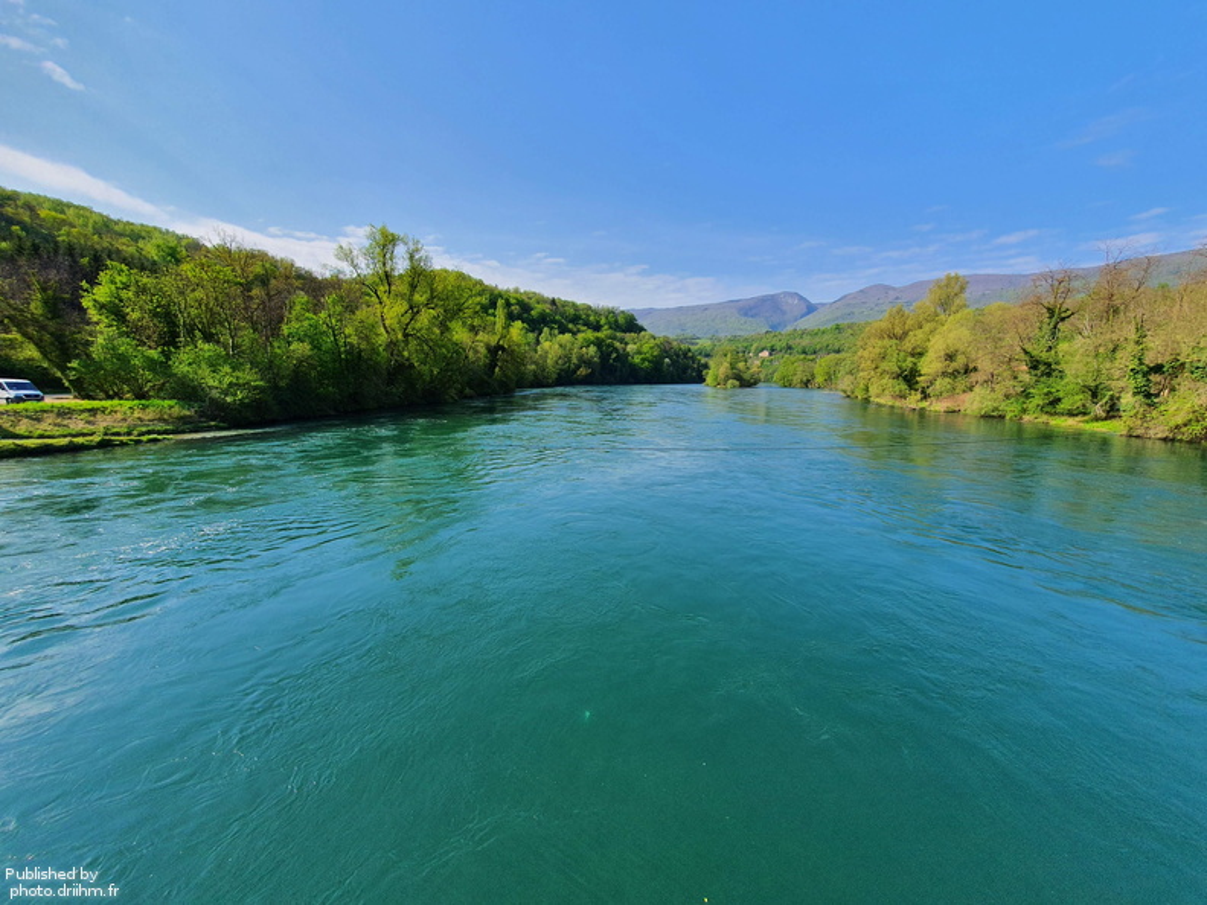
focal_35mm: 13
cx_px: 604
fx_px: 453
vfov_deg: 89.9
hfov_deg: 106.2
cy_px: 452
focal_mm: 1.8
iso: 50
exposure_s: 1/802
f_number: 2.2
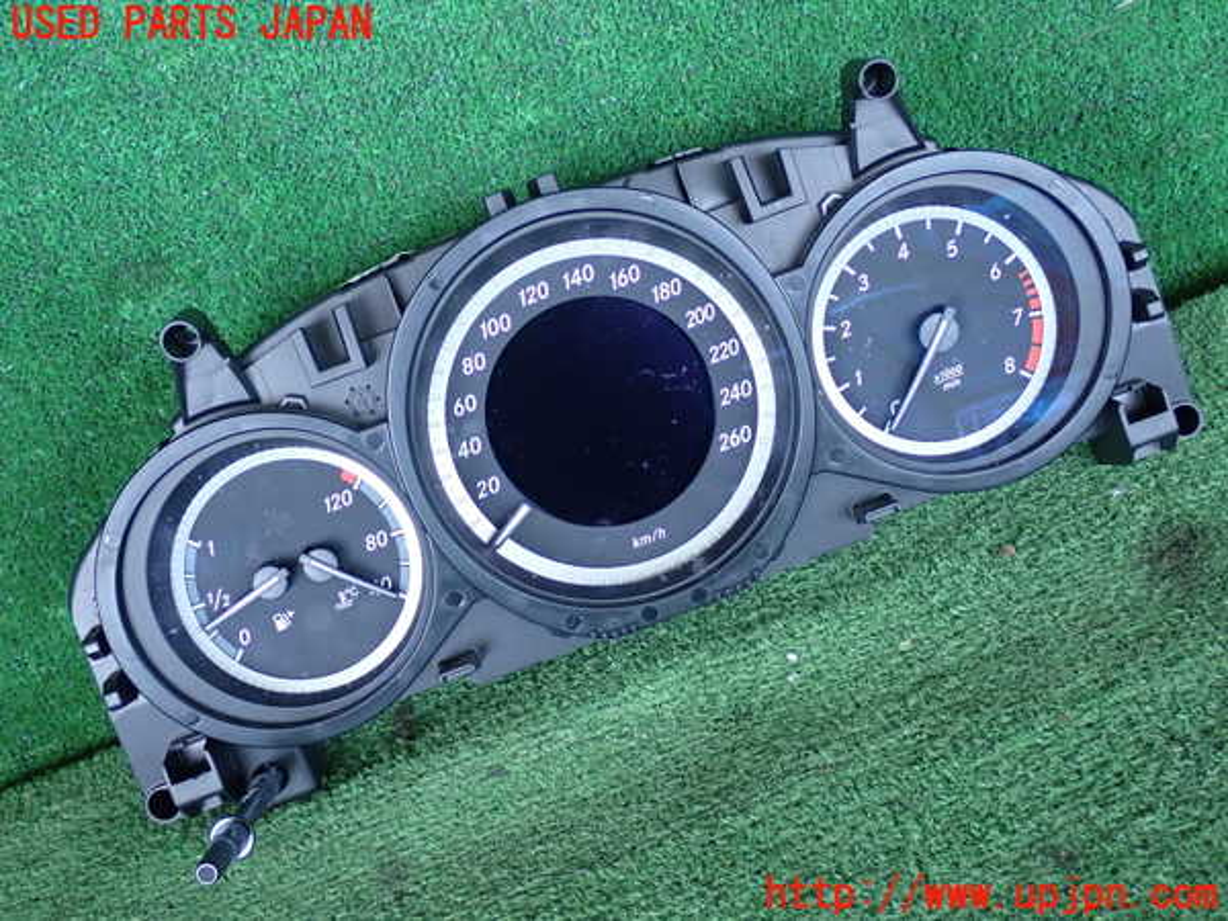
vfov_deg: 29.1
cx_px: 614
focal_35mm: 50
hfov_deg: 38.2
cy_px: 460
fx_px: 1774
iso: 500
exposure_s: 1/125
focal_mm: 9.01
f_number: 3.2
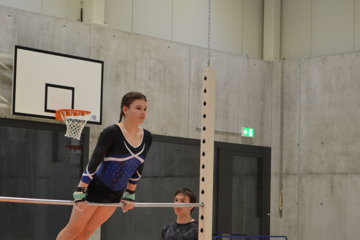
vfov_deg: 14.7
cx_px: 142
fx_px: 930
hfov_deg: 21.9
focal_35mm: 93
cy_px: 155
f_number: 5.3
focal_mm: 44
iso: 900
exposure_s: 1/60
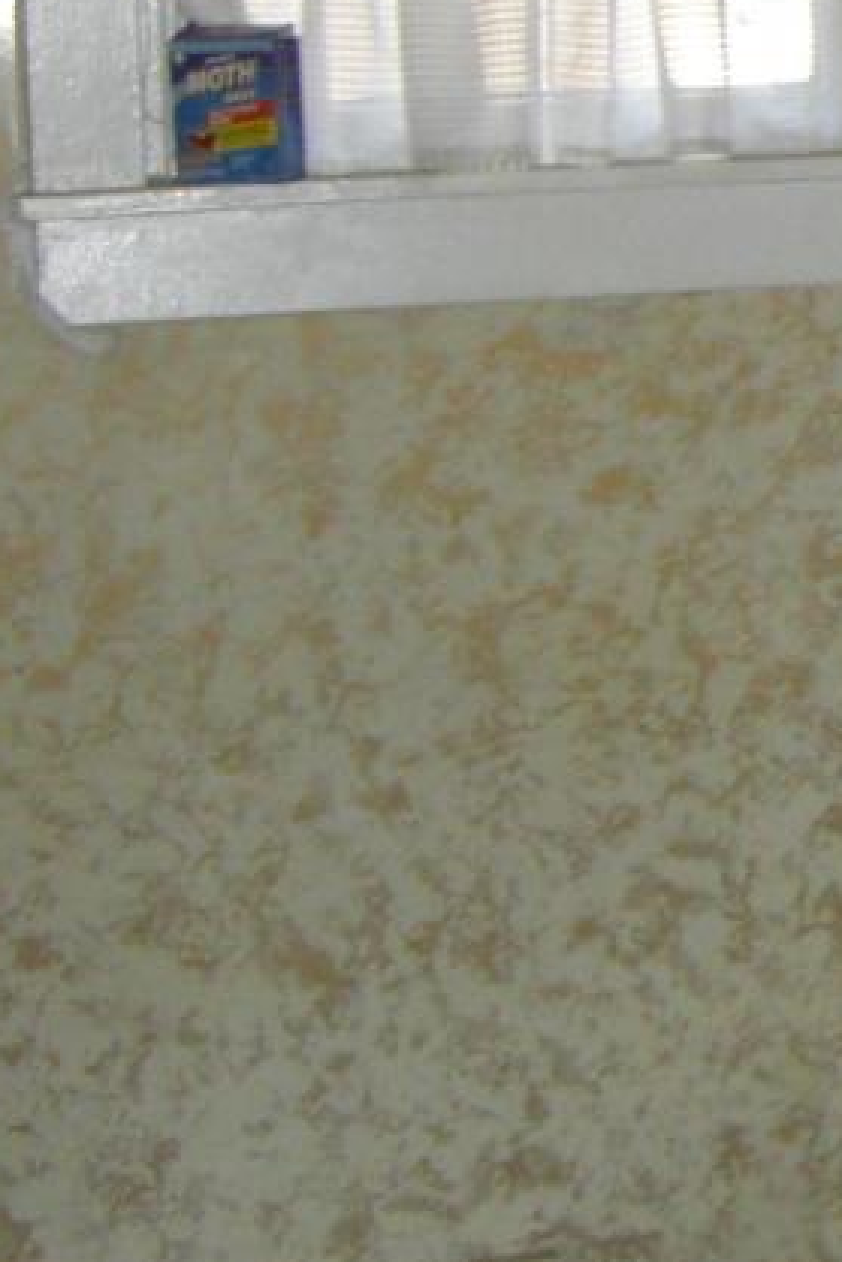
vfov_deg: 15.0
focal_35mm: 136
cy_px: 426
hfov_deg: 9.2
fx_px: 4767
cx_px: 1944
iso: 200
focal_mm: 6.2
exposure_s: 1/60
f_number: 2.7
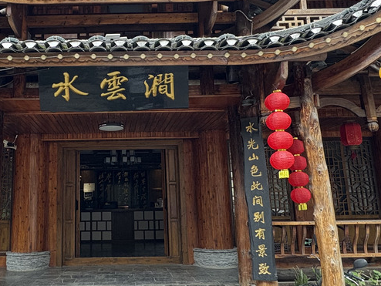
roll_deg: +1.2
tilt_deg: +11.4
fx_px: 374
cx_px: 120
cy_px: 133
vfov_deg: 41.8
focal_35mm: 34
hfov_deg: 52.6
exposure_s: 1/60
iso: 320
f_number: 2.2
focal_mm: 2.22
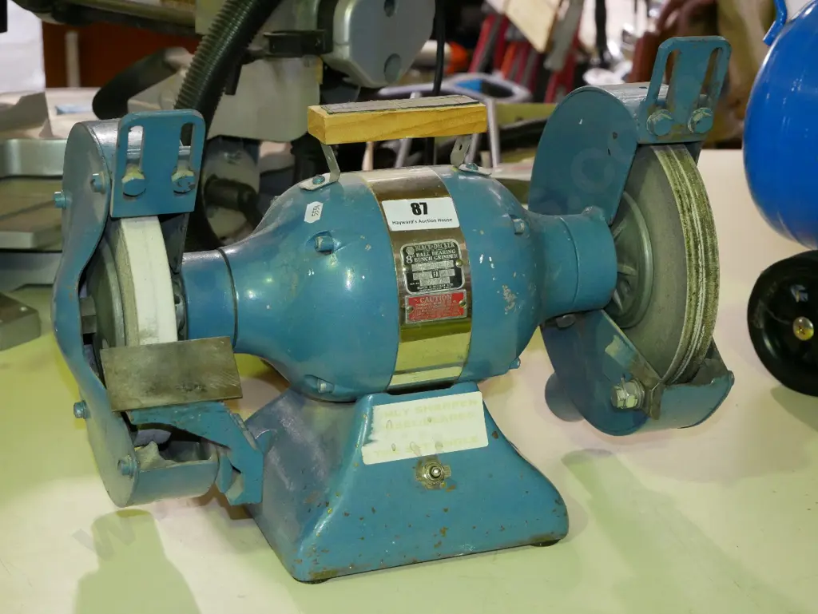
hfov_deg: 27.0
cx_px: 409
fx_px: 1702
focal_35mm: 72
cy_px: 307
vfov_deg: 20.5
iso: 3200
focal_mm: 36
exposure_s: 1/80
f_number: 5.3
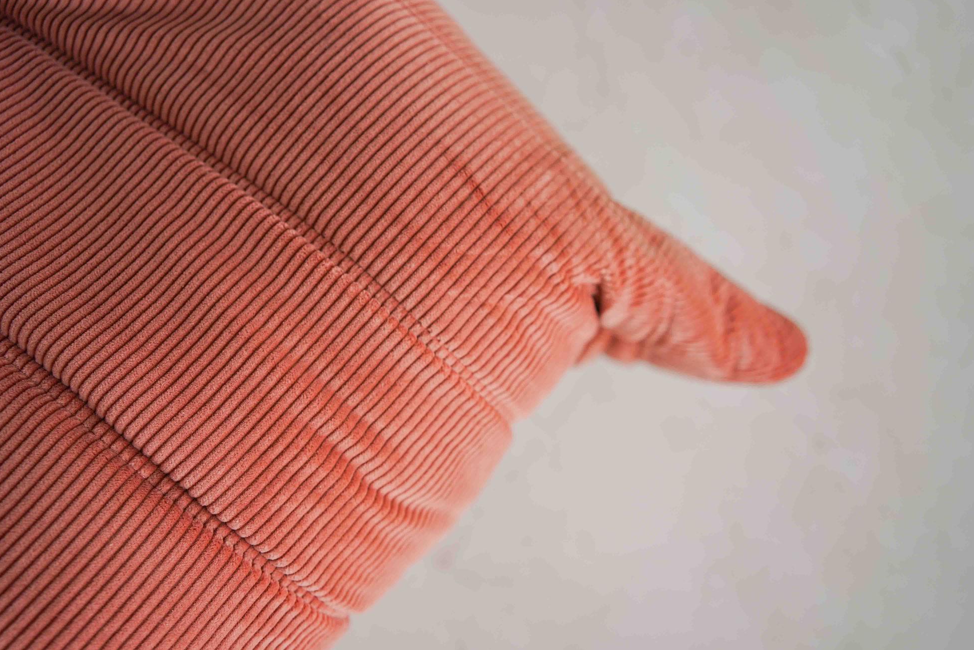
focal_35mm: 36
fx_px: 974
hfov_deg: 53.1
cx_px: 475
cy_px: 316
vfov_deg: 36.9
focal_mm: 35
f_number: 2.2
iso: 320
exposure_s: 1/160
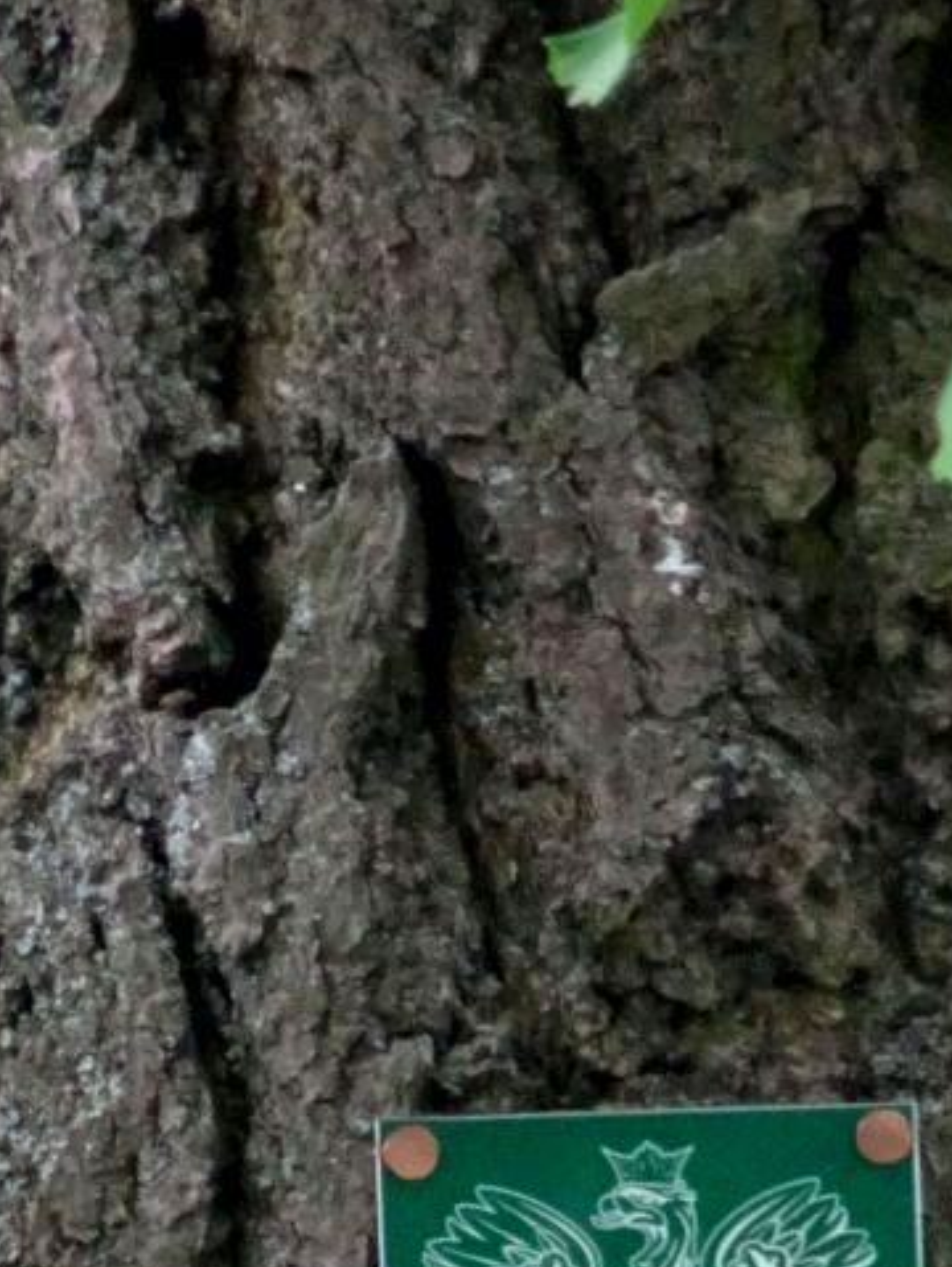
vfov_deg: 1.4
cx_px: 539
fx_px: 50719
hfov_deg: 1.1
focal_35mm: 1385
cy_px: 1998
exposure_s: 1/80
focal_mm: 66.39
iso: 800
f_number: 6.3
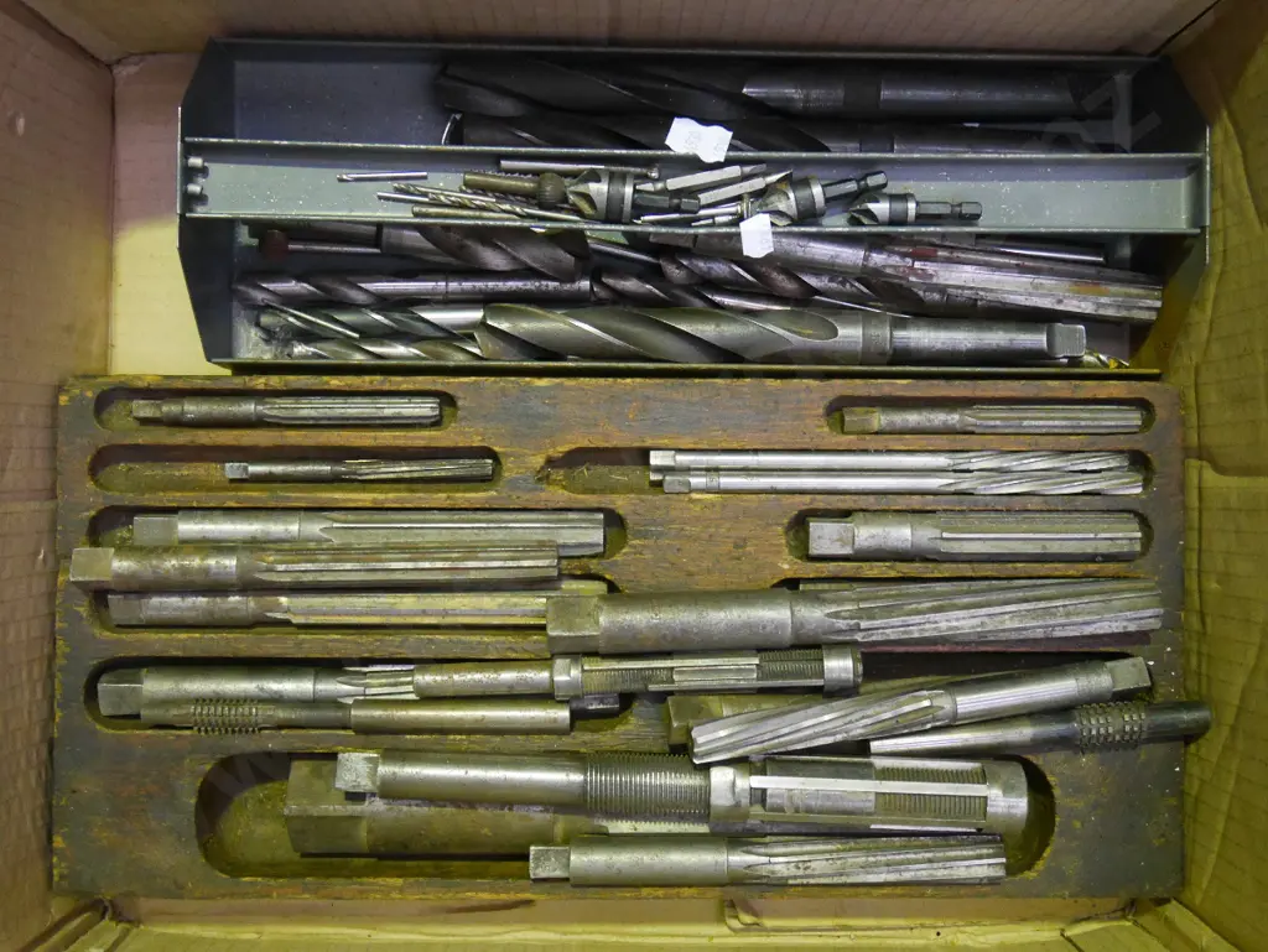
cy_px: 476
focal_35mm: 40
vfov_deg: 36.0
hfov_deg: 46.8
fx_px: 1466
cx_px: 634
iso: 3200
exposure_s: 1/60
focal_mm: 20
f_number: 4.6
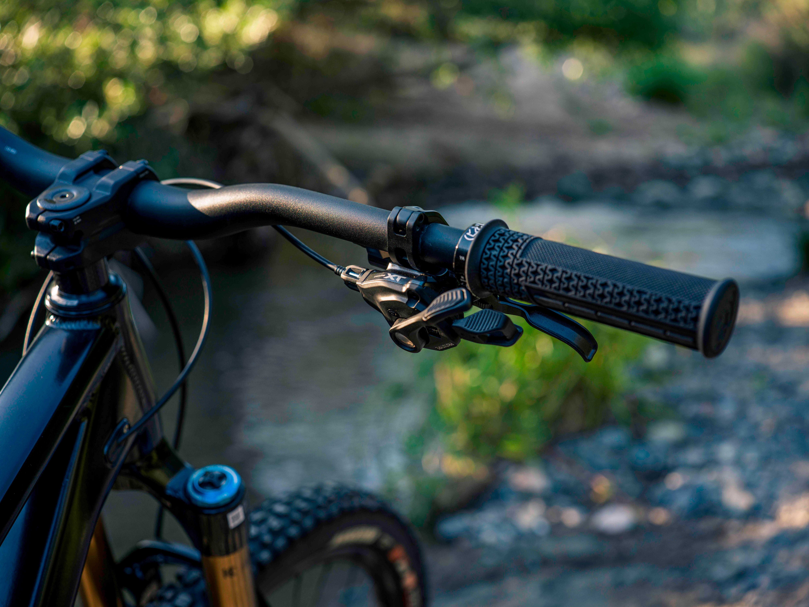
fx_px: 1005
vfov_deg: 33.6
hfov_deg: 43.9
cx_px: 404
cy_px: 304
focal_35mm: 43
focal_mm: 55
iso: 400
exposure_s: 1/100
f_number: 4.8
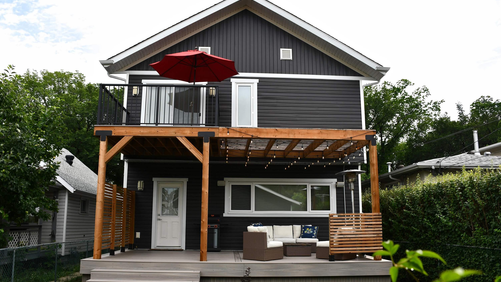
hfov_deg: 66.1
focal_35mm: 29
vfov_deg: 40.1
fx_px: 385
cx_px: 245
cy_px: 152
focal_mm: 18
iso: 110
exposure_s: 1/250
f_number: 8
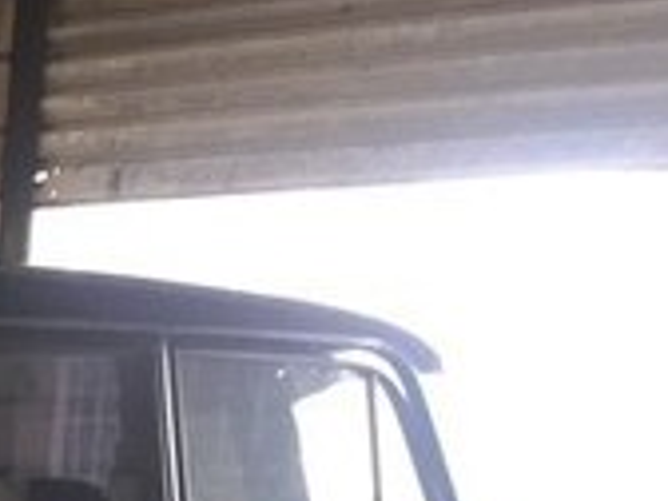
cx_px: -577
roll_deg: -1.2
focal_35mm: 114
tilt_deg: -12.3
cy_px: 845
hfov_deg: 14.8
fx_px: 2200
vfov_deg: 12.1
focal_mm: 4.15
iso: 160
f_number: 2.2
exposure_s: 1/33
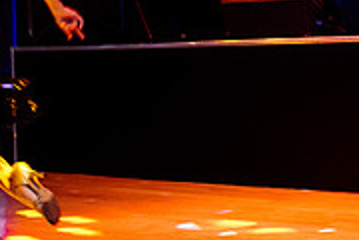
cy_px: -81
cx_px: 199
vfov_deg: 11.8
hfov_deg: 18.1
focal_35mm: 113
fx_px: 1127
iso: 1600
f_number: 3.2
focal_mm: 35
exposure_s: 1/200
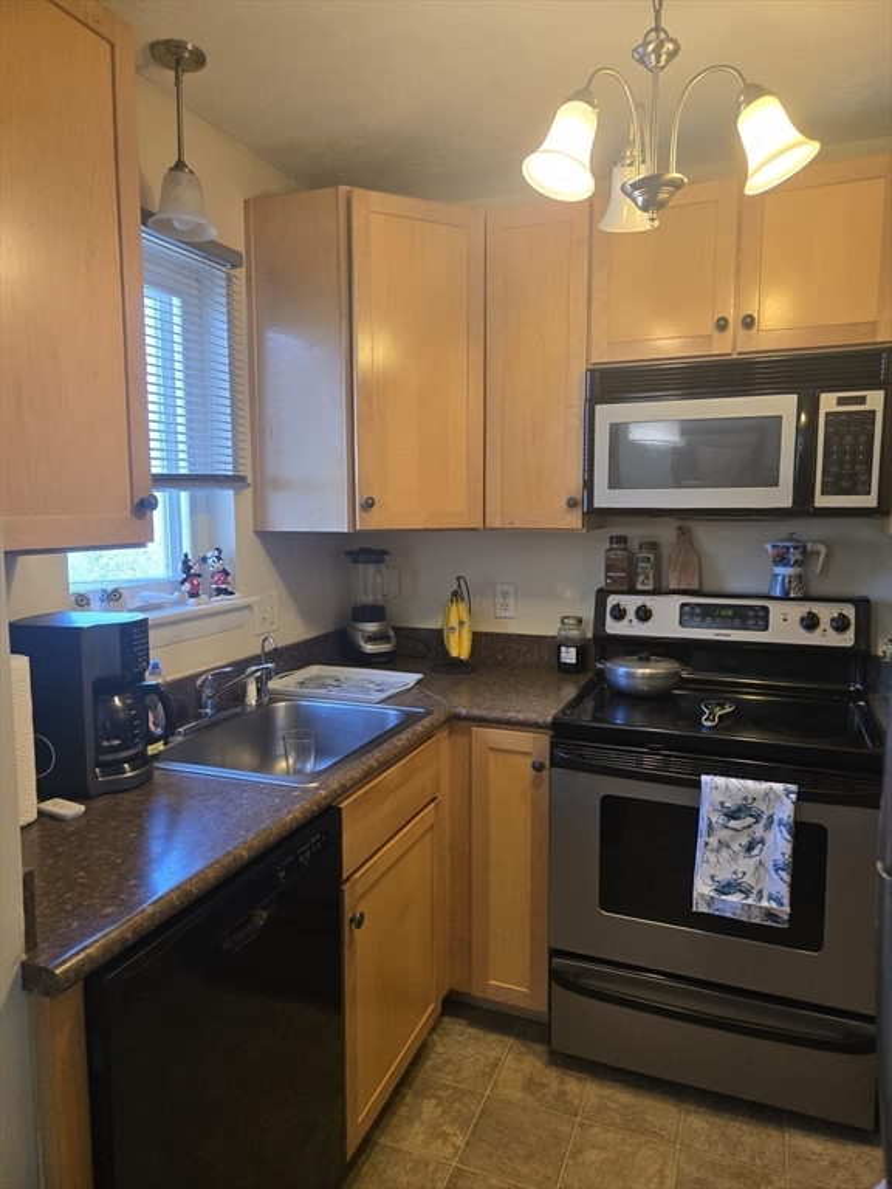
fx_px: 790
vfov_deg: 73.9
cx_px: 446
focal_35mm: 23
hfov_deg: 58.9
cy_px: 594
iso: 250
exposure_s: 1/120
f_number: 1.8
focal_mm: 5.4
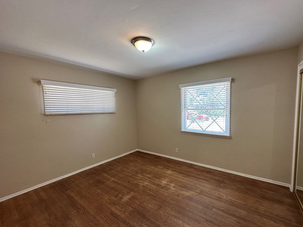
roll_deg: +1.3
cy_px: 118
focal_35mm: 15
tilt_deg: -3.8
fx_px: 131
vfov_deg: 81.7
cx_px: 160
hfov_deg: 98.1
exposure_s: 1/120
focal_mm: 2.22
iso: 100
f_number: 2.2
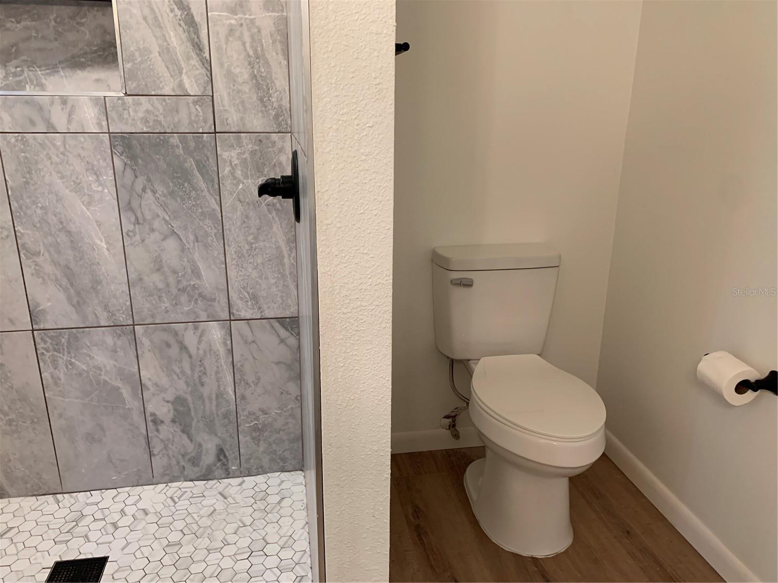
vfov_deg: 53.1
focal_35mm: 26
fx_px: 584
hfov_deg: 67.3
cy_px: 292
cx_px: 389
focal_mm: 4.25
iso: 200
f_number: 1.8
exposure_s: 1/60
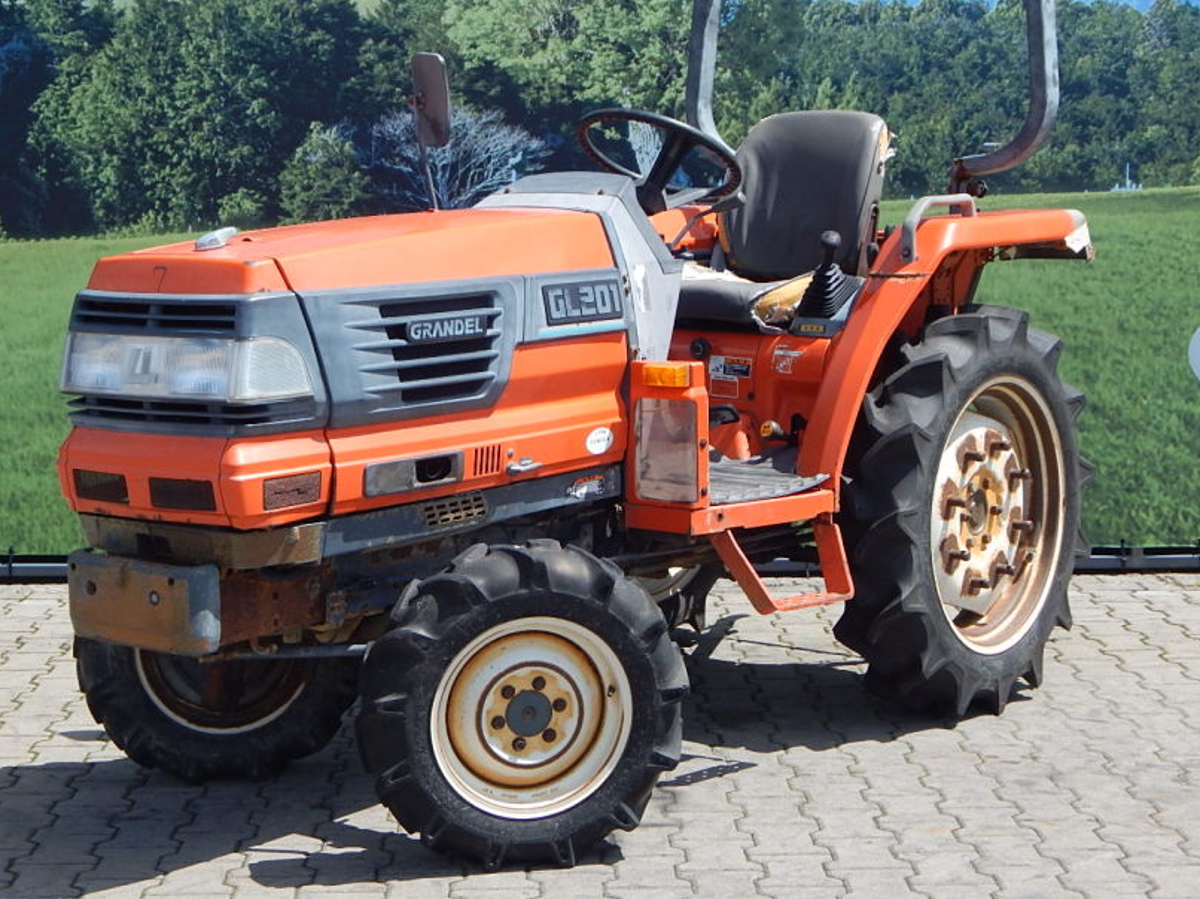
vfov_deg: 21.9
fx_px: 2322
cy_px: 357
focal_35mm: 67
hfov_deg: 29.0
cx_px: 552
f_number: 3.8
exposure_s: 1/800
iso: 125
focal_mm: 9.7
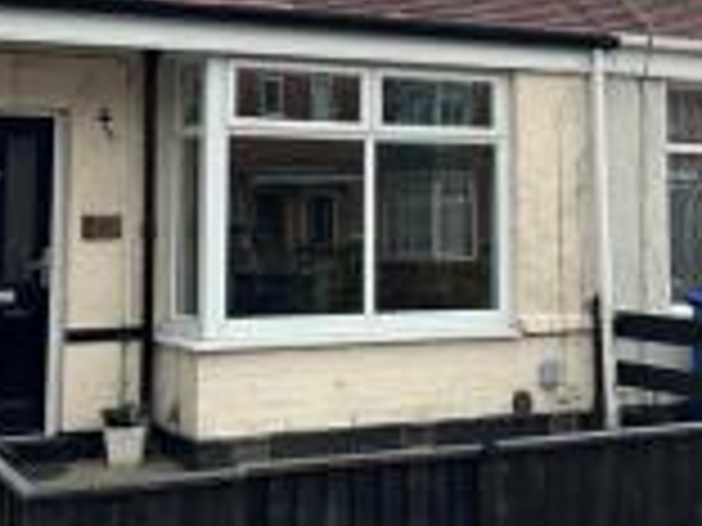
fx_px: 1318
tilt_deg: +5.1
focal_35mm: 65
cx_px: 344
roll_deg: -0.2
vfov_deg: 22.2
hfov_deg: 29.8
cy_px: 88
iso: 80
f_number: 1.78
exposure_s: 1/4016
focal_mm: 6.86
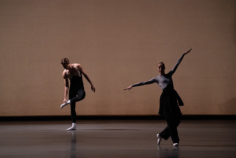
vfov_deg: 7.0
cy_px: 79
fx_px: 1292
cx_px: 118
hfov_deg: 10.4
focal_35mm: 197
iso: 12800
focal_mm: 197
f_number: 6.3
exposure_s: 1/500
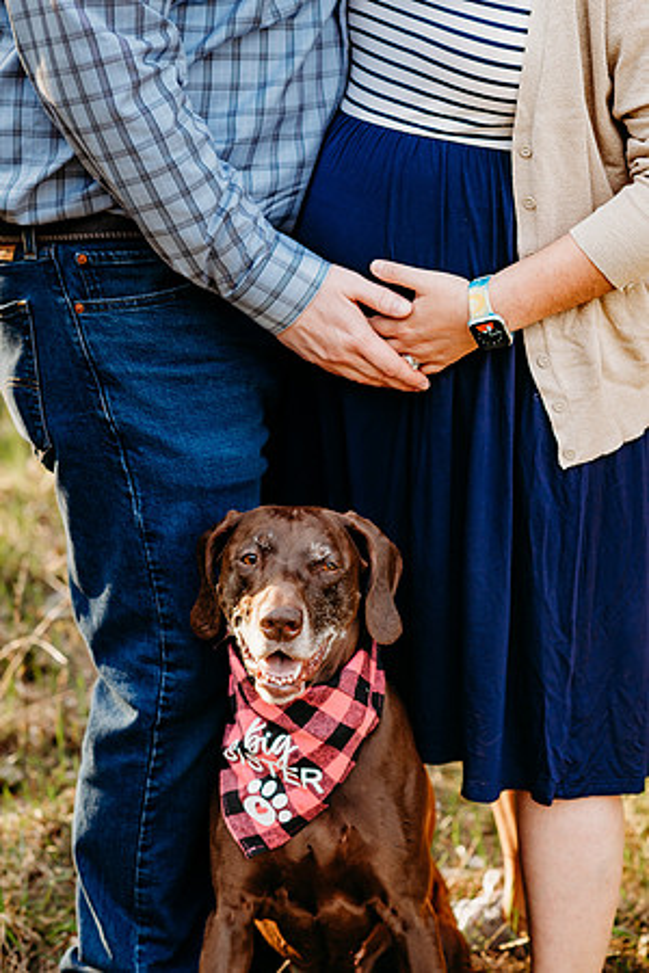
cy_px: 486
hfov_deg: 16.1
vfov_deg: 23.9
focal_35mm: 85
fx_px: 2298
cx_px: 324
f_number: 4
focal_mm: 85
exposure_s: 1/200
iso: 200
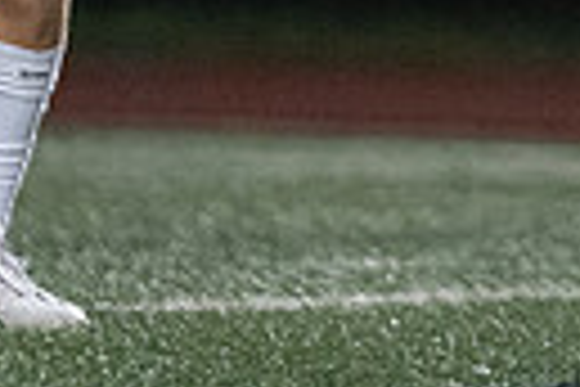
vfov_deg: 0.9
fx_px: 23778
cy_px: -520
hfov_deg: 1.4
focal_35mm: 1476
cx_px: 892
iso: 10000
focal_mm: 200
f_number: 2.8
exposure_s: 1/1000
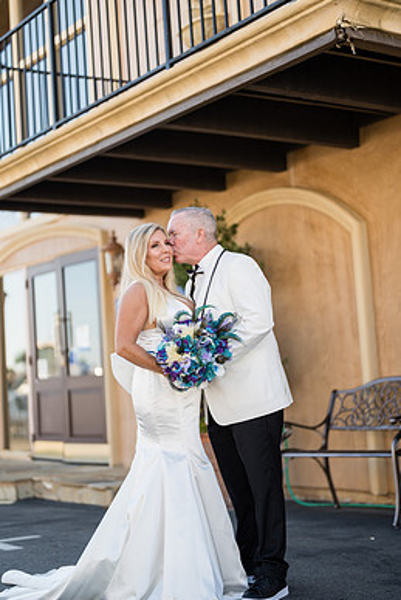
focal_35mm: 58
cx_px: 170
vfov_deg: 34.5
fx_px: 968
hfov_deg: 23.4
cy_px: 286
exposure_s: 1/2000
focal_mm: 50
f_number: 1.2
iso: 125
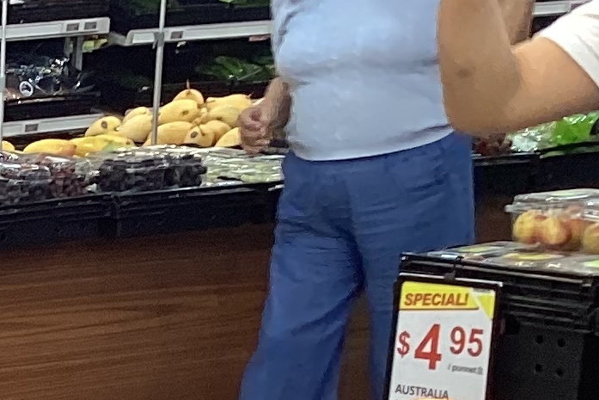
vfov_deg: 8.7
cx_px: -735
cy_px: 711
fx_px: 2513
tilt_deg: -16.5
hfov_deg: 11.7
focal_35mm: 151
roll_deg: +2.2
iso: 64
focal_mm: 3.3
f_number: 2.4
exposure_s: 1/50
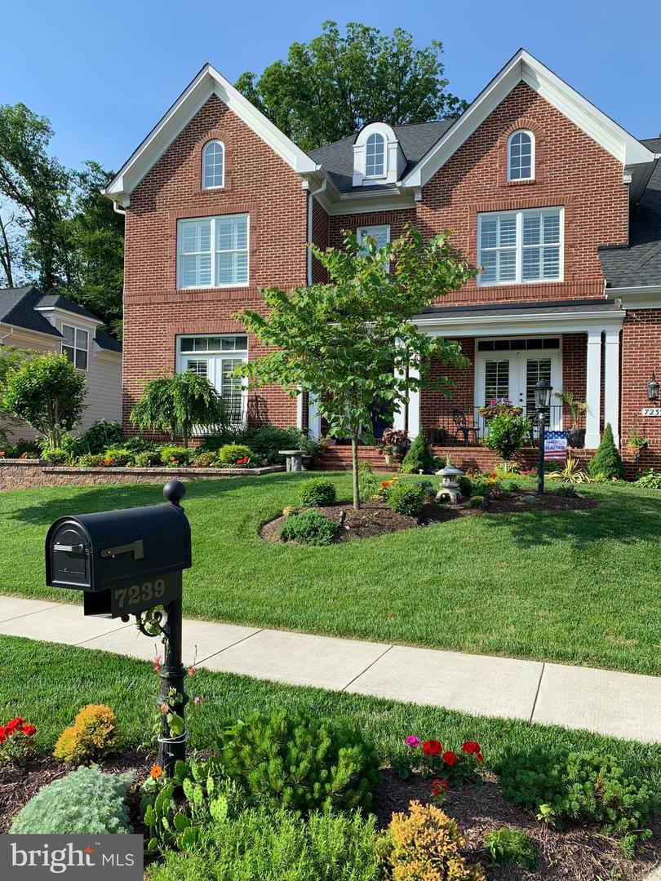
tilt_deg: +1.0
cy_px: 440
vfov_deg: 67.3
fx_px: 662
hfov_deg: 53.1
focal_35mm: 26
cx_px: 330
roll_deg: -1.2
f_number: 1.8
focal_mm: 4.25
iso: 25
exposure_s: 1/1136
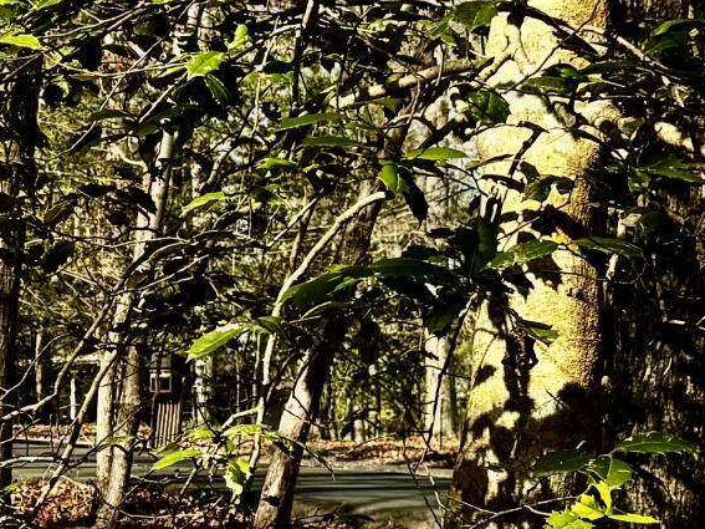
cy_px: 439
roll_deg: -0.4
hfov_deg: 14.8
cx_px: -237
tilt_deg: +2.4
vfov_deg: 11.6
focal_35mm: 127
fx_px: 2586
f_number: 1.78
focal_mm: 6.76
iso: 80
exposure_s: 1/1597
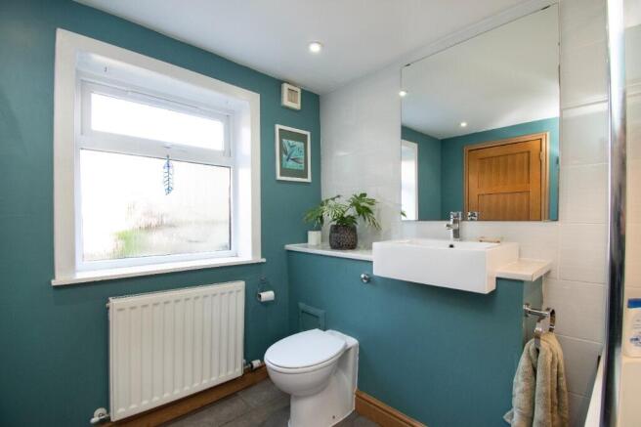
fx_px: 267
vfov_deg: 77.3
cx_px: 320
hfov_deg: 100.4
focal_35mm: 15
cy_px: 214
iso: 320
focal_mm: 10
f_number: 8
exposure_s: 1/4
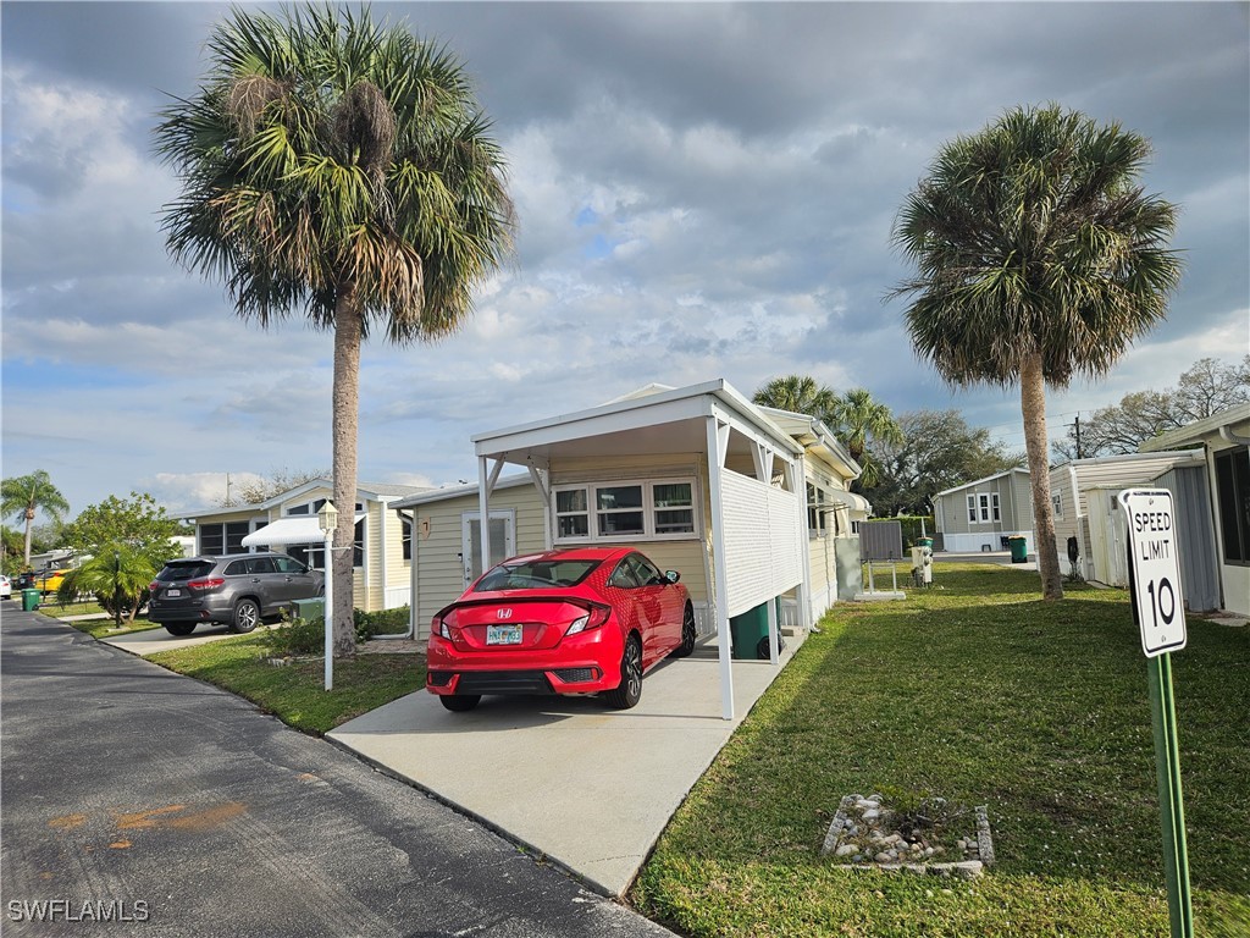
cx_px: 625
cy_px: 469
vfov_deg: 58.9
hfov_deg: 73.9
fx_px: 831
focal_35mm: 23
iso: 25
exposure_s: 1/2038
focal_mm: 5.4
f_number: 1.8
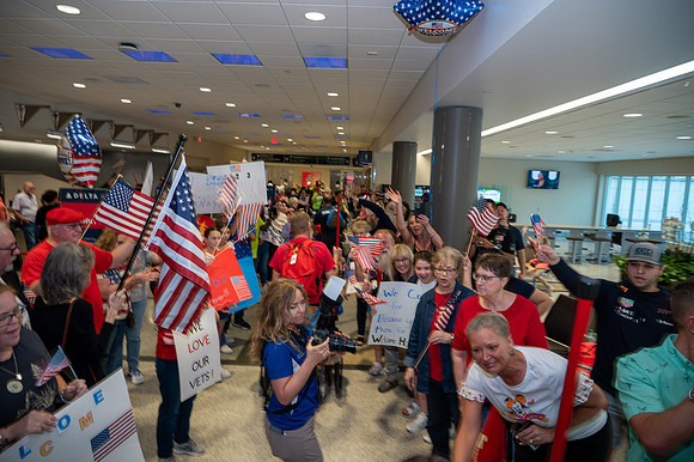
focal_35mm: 24
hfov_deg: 73.8
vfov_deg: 53.1
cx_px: 347
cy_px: 231
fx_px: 462
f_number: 4.5
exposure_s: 1/40
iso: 800
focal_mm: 24
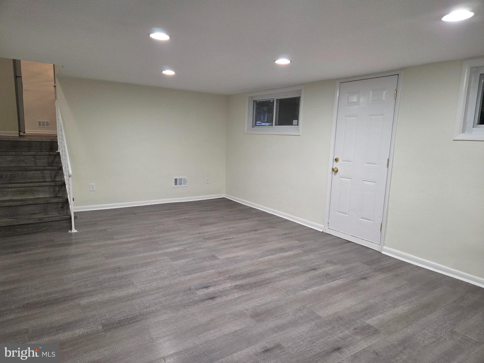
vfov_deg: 58.9
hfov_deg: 73.9
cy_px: 182
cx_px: 242
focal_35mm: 23
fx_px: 322
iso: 320
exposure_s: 1/120
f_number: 1.8
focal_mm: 5.4
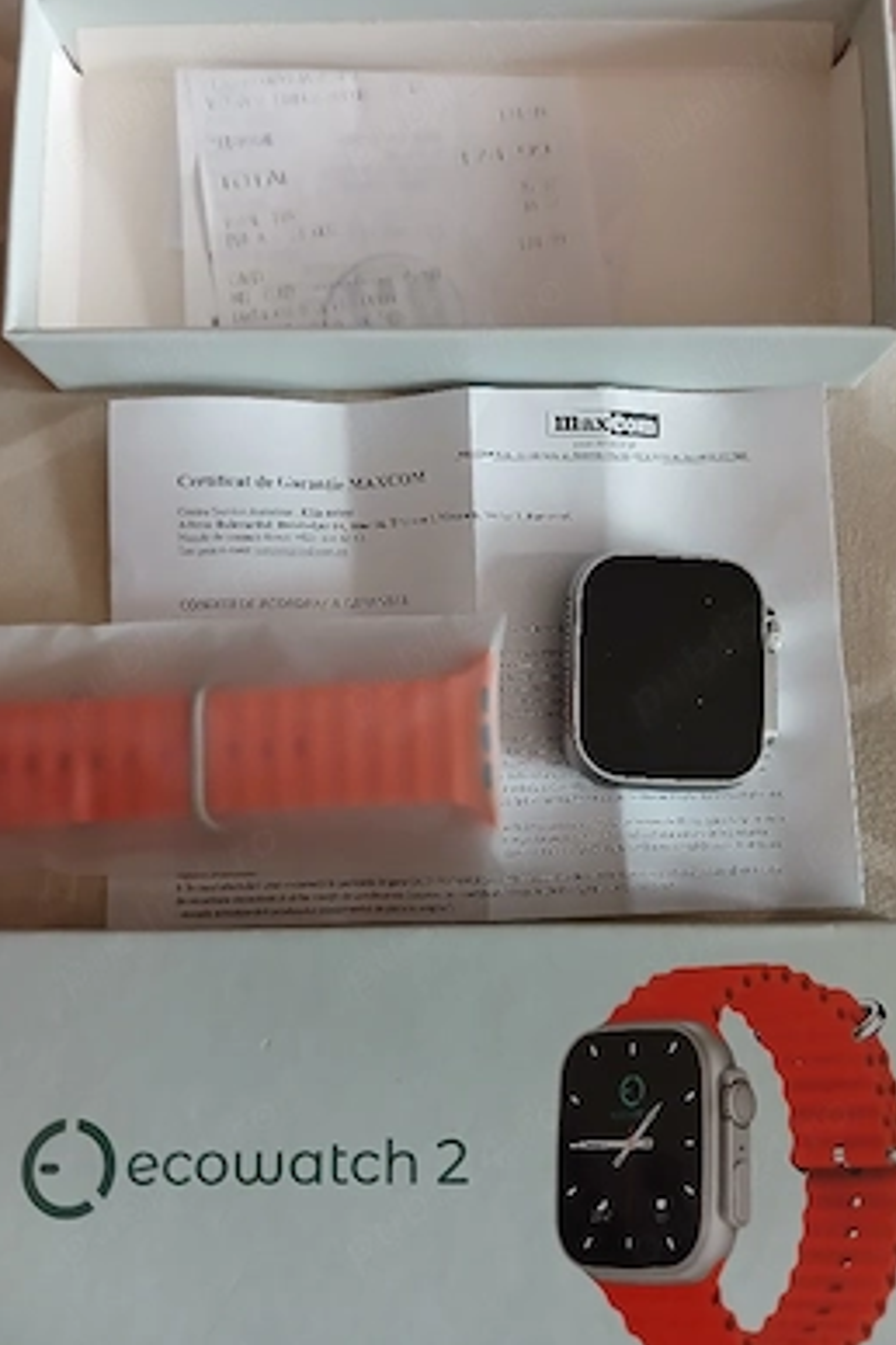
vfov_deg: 63.7
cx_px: 490
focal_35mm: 29
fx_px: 1083
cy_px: 667
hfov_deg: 44.9
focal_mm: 3.98
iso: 320
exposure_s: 1/25.1
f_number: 1.8
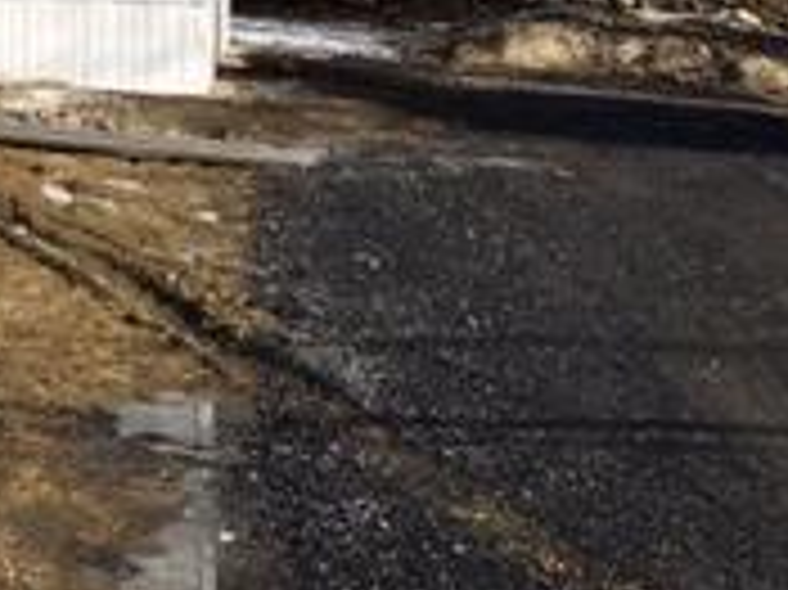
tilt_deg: +5.5
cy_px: -338
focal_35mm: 106
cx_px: -464
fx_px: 2411
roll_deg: -0.1
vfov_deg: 13.1
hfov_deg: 16.5
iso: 25
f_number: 2.2
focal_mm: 4.15
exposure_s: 1/2747
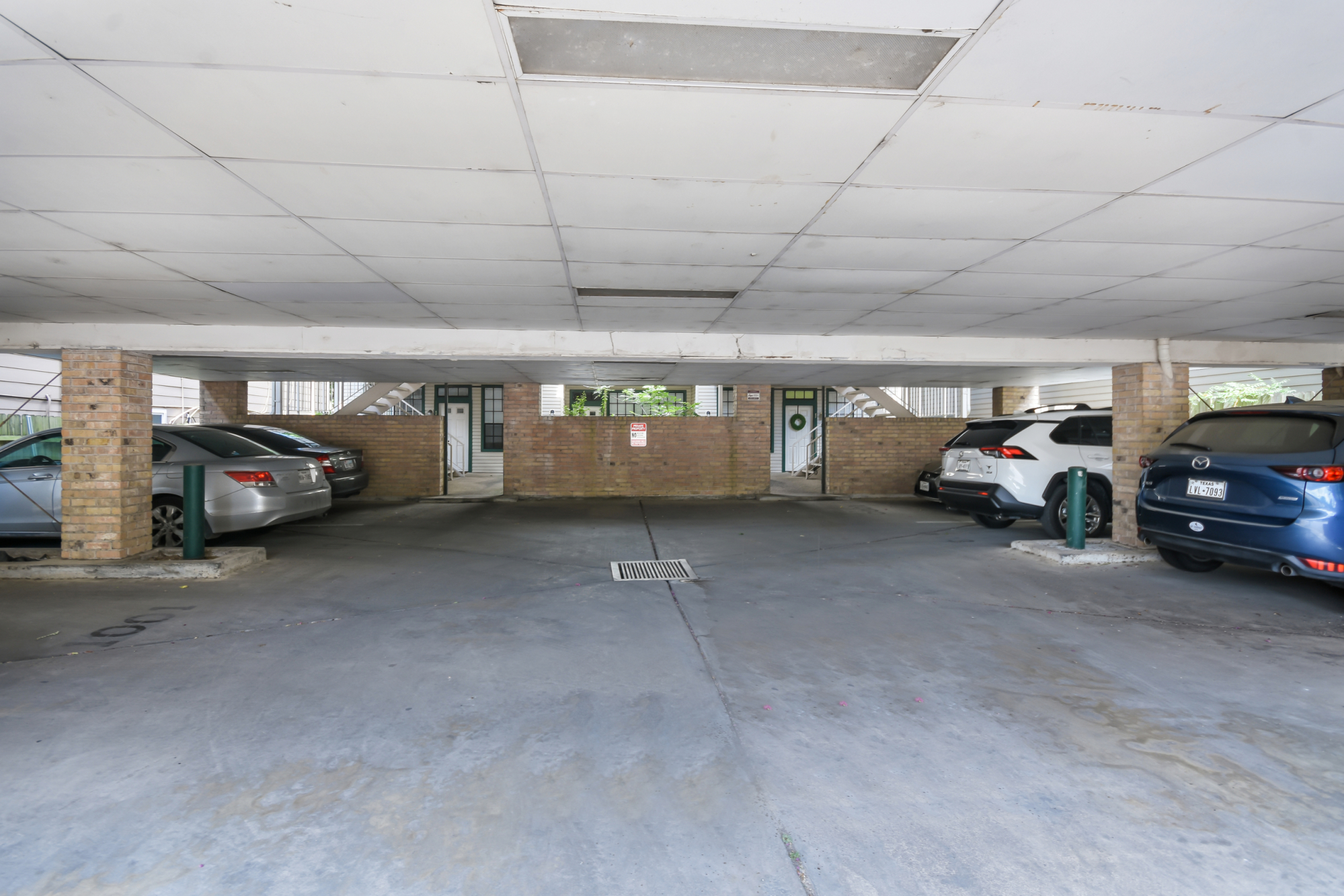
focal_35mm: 15
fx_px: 560
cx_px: 672
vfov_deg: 77.3
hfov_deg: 100.4
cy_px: 448
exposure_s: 1/20
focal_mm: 10
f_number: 8
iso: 200
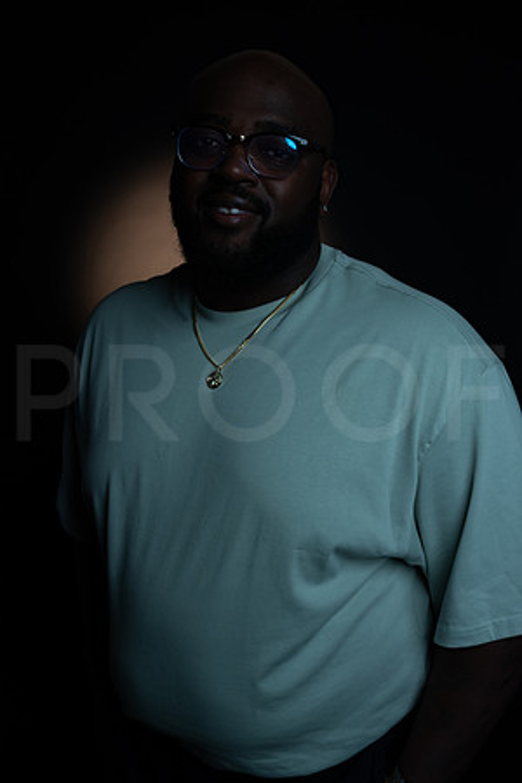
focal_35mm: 35
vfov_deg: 54.4
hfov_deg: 37.9
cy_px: 392
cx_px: 261
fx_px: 761
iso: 500
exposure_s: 1/200
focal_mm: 35
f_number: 6.3
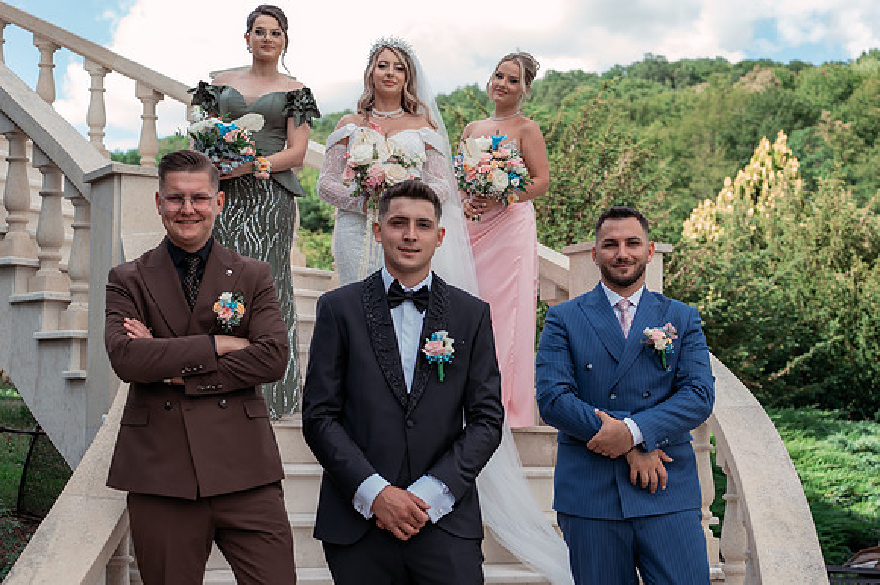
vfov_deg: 23.8
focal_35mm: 57
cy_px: 368
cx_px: 440
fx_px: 1383
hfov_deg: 35.3
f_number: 3.2
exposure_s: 1/500
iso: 160
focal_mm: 45
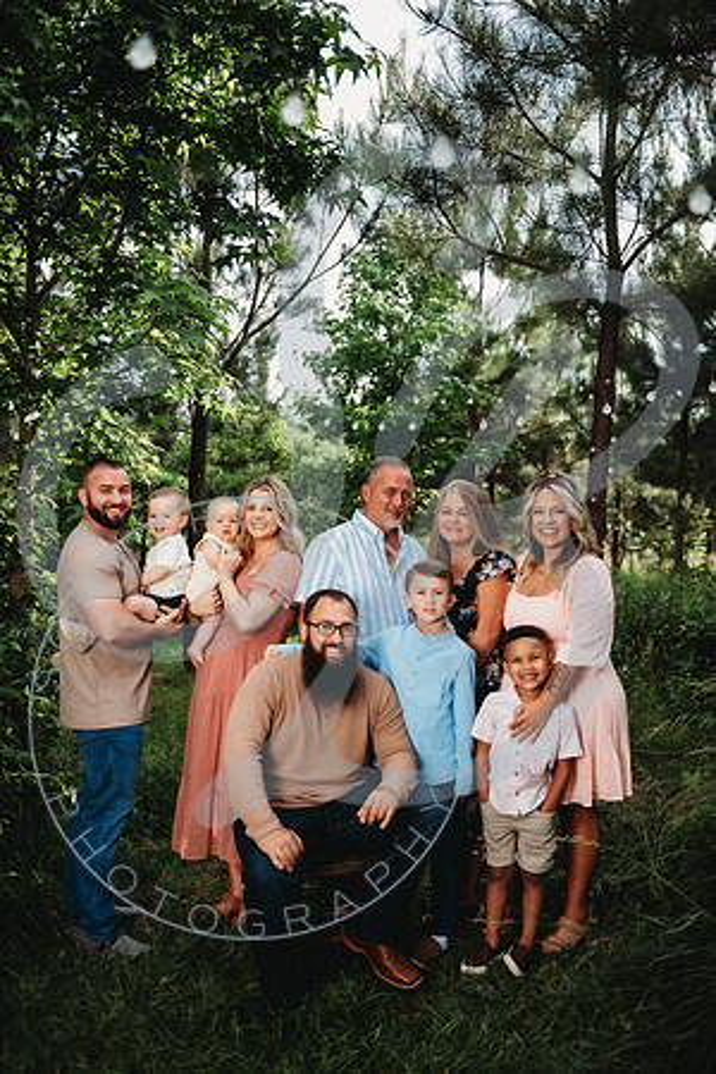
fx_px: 1014
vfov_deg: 55.8
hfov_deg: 38.9
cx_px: 358
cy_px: 537
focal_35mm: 34
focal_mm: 34
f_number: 2.8
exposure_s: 1/200
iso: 50
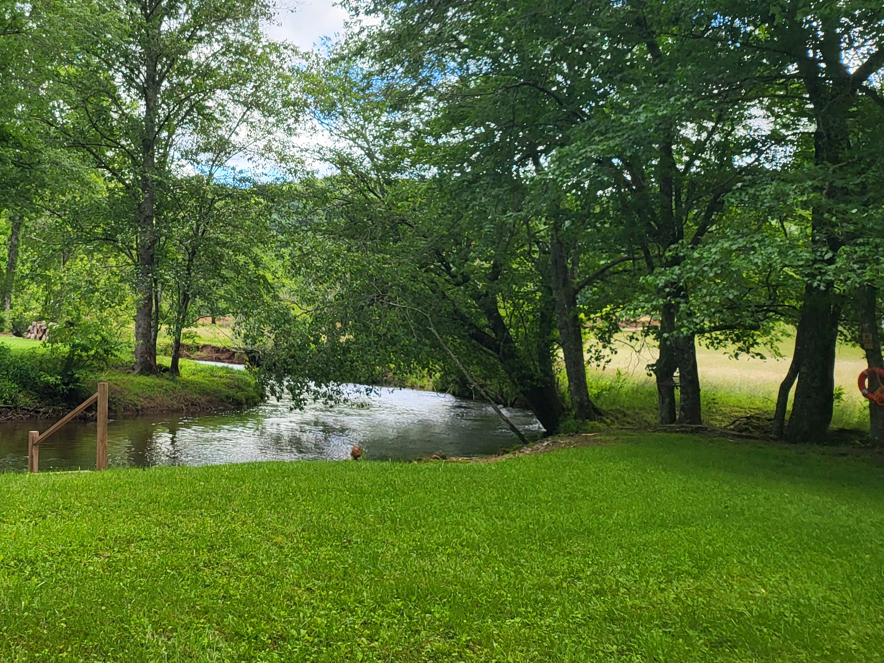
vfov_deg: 33.3
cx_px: 119
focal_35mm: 42
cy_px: 128
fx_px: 1072
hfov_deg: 41.8
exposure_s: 1/845
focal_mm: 5
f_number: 1.8
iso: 40
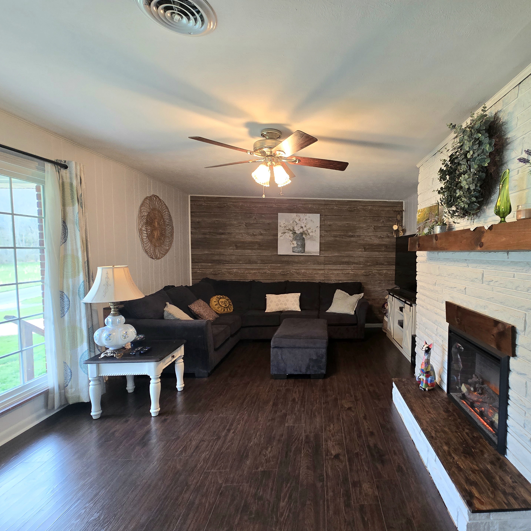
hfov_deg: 85.3
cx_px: 340
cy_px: 274
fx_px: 278
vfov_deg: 87.4
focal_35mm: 16
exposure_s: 1/60.2
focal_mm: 2.2
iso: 160
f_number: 2.2
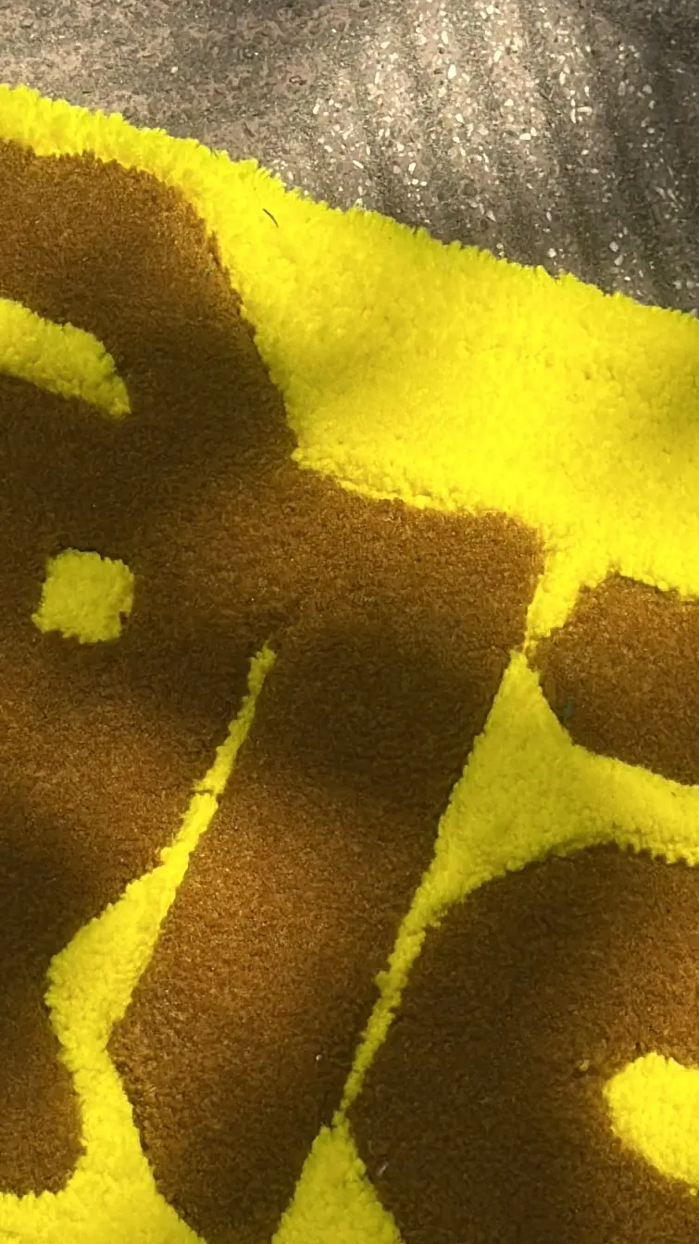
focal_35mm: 157
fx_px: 5176
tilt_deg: -63.9
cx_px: 200
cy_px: 483
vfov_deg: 13.7
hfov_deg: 7.7
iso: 100
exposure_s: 1/3731
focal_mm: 6.86
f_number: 1.78
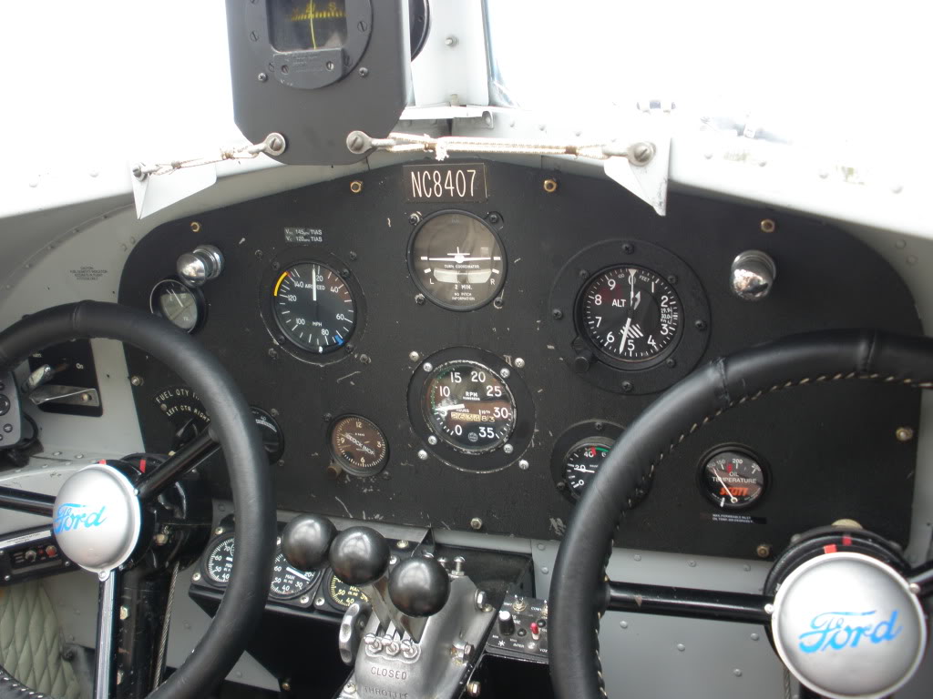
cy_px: 350
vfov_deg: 39.7
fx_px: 970
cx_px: 466
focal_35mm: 36
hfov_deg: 51.4
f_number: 3.5
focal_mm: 6.3
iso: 64
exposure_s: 1/30
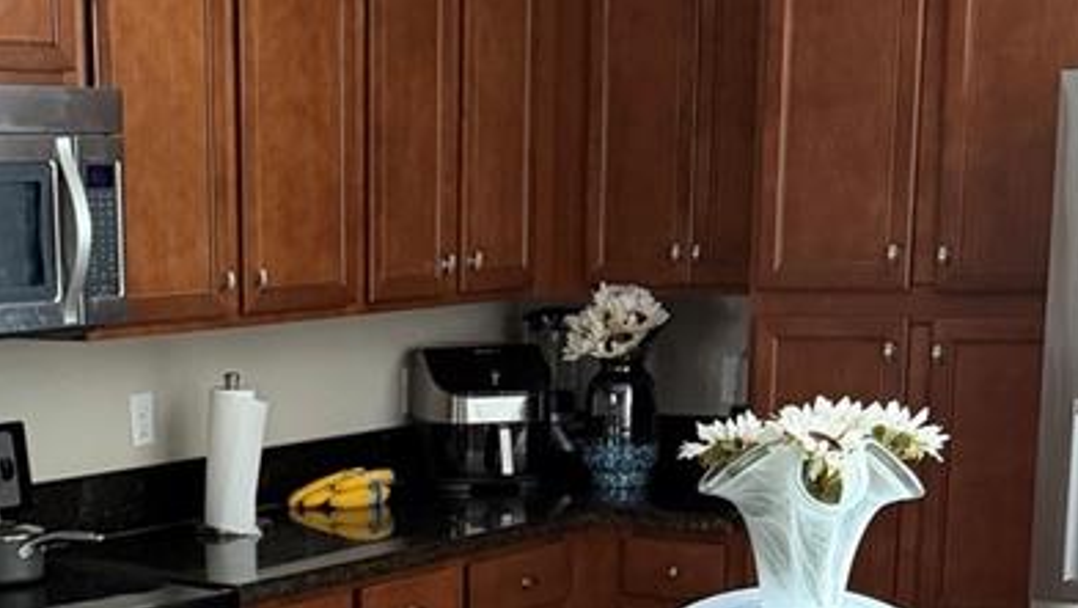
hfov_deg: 25.9
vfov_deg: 14.6
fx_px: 2288
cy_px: 765
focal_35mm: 80
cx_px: 176
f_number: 1.78
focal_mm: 6.76
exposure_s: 1/60
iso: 500
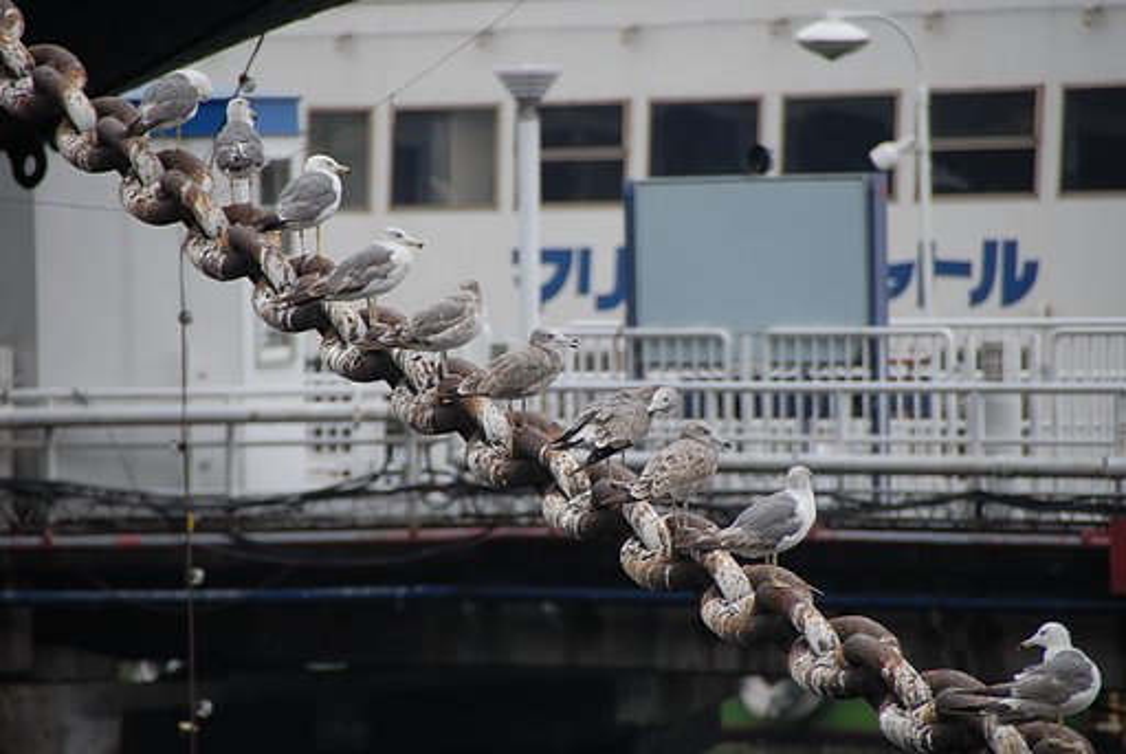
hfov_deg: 5.5
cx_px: 563
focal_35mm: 375
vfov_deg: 3.7
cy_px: 377
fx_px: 11746
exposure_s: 1/125
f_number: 6.3
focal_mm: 250
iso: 100
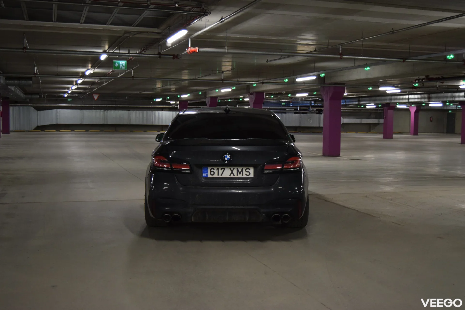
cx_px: 232
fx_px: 581
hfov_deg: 43.6
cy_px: 155
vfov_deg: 29.9
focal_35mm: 45
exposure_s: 1/60
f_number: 4.2
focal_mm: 30
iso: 1400
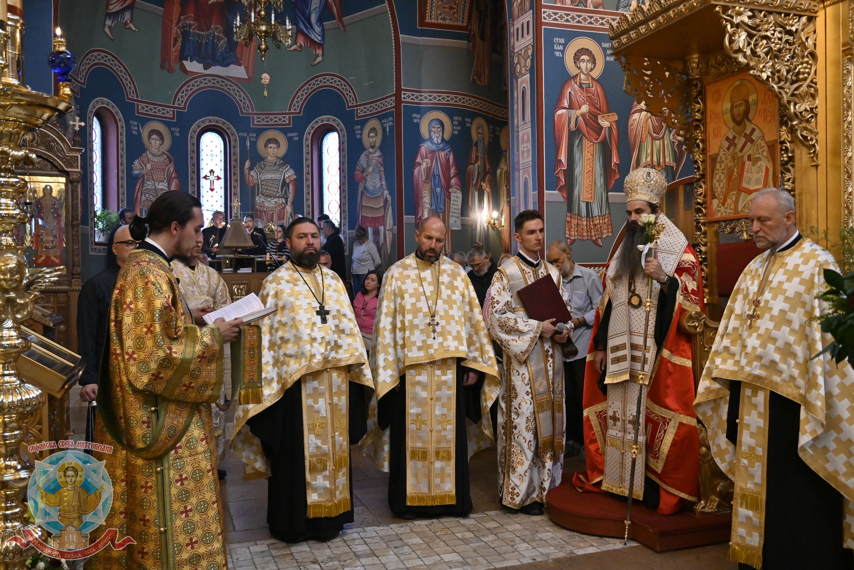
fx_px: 765
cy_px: 285
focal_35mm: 32
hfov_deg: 58.3
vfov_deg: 40.8
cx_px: 427
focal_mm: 21.5
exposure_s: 1/160
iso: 2200
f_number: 3.5
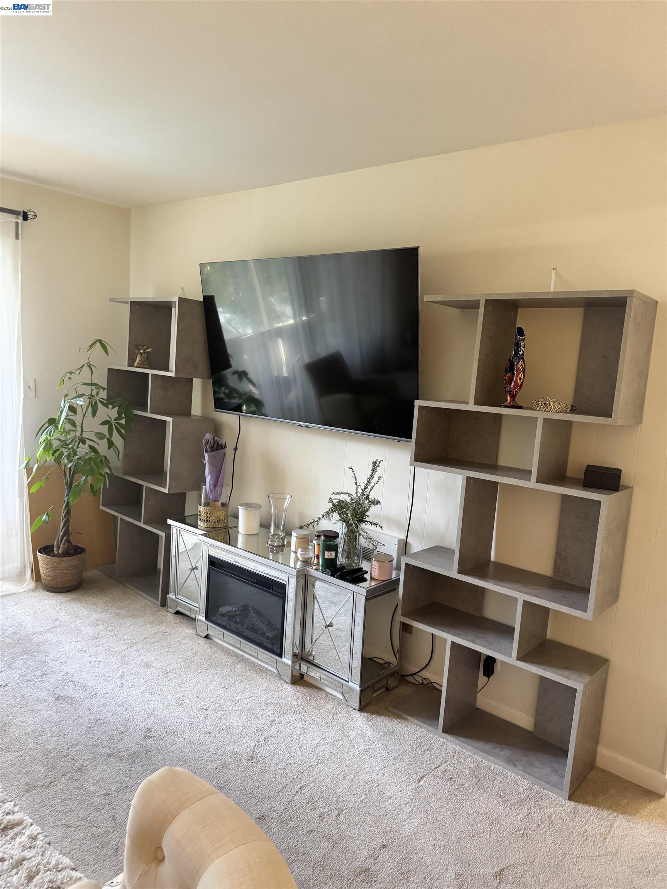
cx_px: 334
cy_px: 444
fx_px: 617
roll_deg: -2.7
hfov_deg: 56.8
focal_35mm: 24
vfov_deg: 71.6
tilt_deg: -8.3
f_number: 1.78
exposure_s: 1/60
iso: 800
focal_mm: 6.76
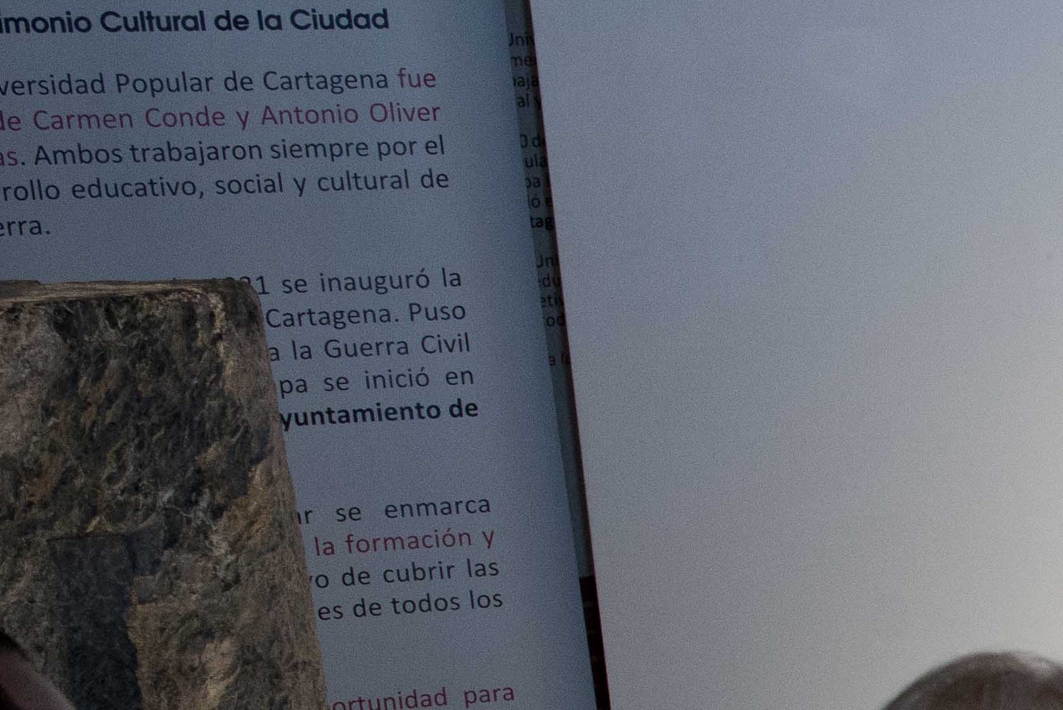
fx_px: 3751
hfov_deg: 14.0
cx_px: 2034
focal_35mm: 127
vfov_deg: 10.3
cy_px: 1191
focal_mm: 29
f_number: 7.1
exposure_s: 1/125
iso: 1600
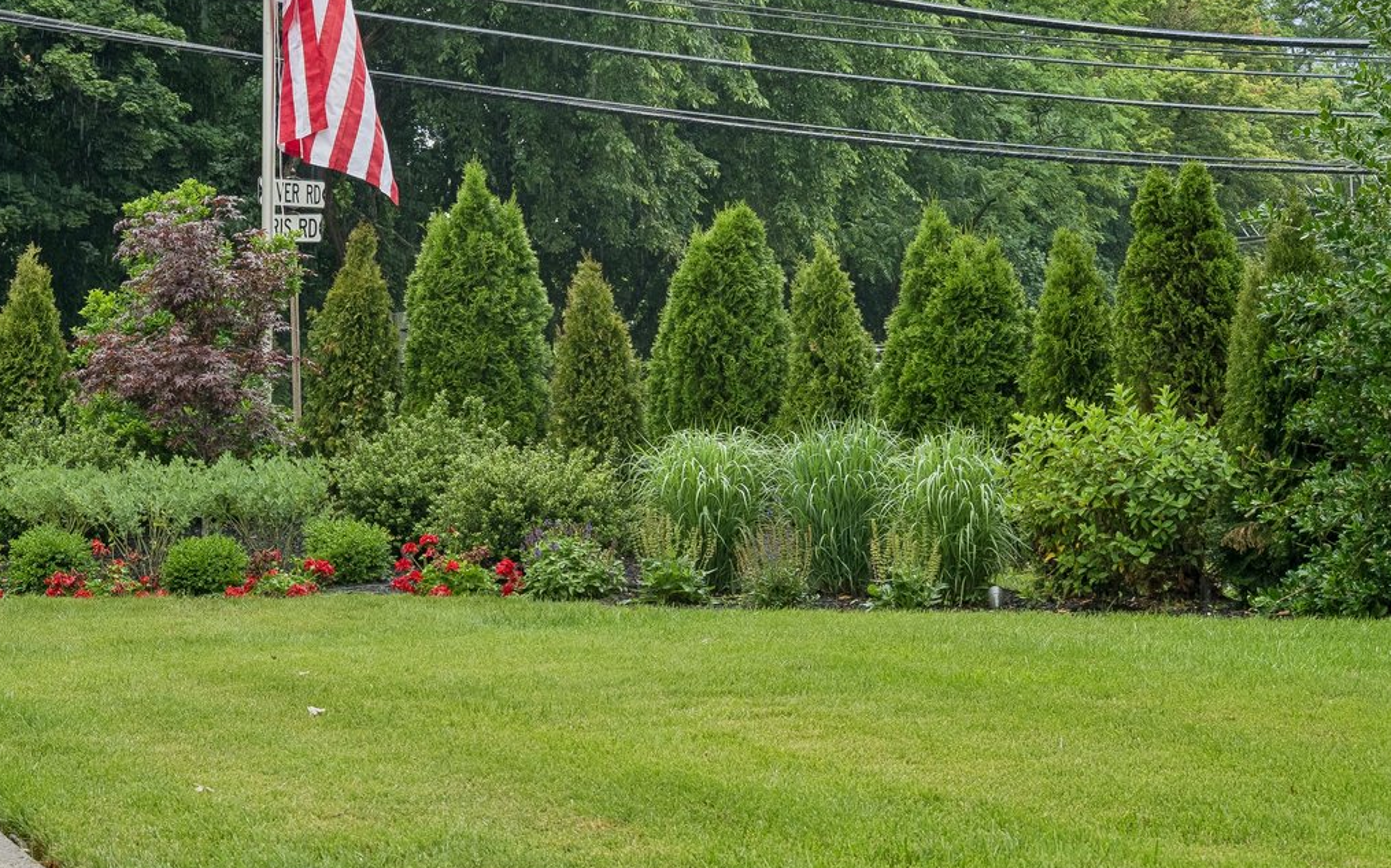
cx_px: 658
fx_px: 2729
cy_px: 372
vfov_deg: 18.1
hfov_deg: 28.6
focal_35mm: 72
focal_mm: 35
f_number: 8
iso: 640
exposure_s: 1/200
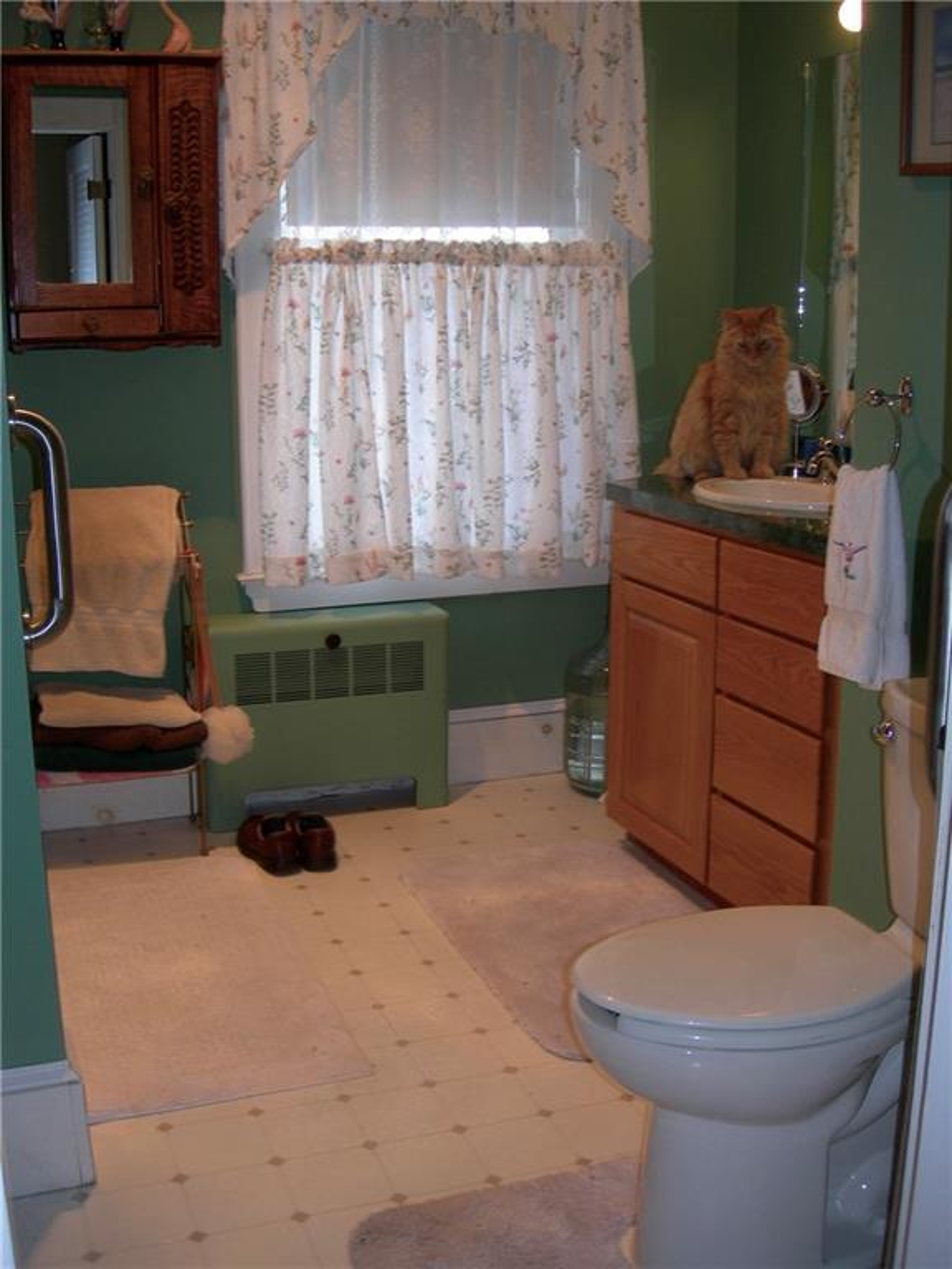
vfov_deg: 49.0
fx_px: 1393
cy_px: 634
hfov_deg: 37.7
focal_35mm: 38
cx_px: 476
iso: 50
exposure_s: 1/30
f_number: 2.8
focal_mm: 7.8
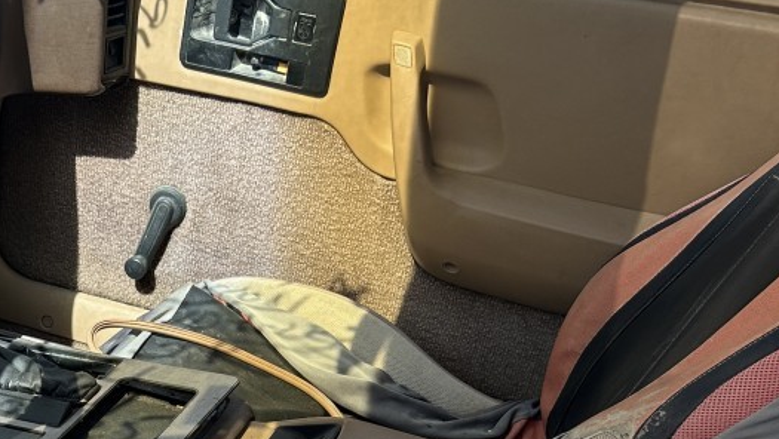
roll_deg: -5.8
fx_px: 1426
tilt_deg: -37.9
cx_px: -1
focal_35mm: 69
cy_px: 589
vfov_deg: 16.4
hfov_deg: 28.6
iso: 50
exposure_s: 1/1597
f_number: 1.5
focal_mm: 5.7
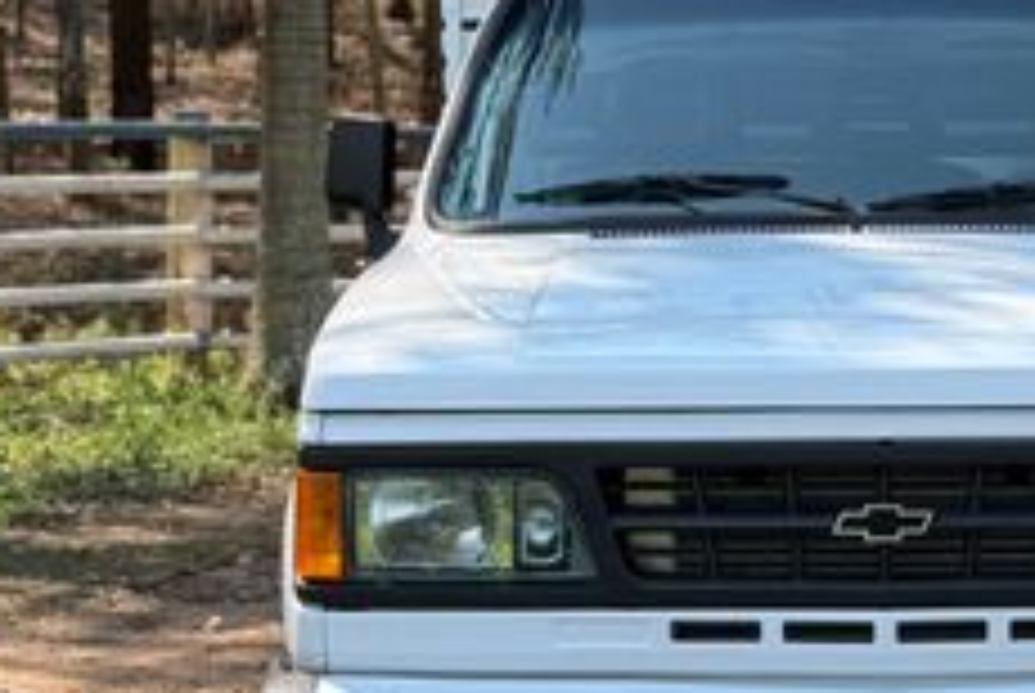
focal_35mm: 102
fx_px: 2936
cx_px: 922
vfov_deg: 13.5
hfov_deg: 19.6
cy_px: 400
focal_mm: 6.76
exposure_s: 1/1575
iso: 64
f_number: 1.78
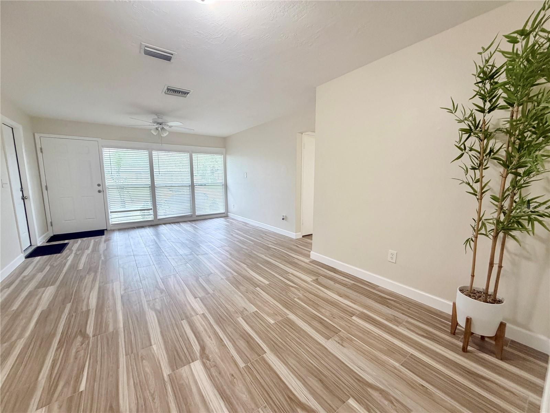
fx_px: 222
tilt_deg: -7.4
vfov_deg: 85.7
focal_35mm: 14
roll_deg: +0.3
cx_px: 275
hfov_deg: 102.1
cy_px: 206
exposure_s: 1/120
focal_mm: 2.22
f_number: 2.2
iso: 320
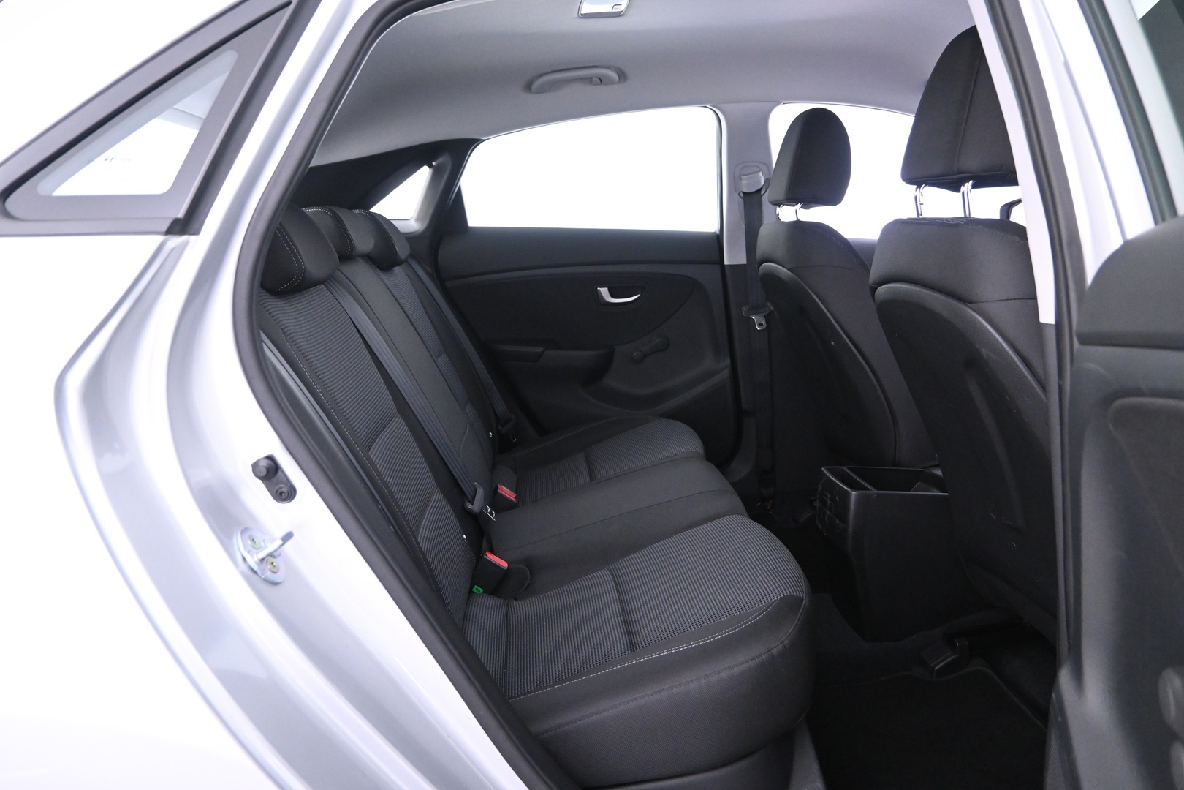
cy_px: 395
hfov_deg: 73.7
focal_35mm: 24
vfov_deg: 53.1
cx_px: 592
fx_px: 789
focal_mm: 16
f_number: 3.5
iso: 3200
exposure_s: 1/25
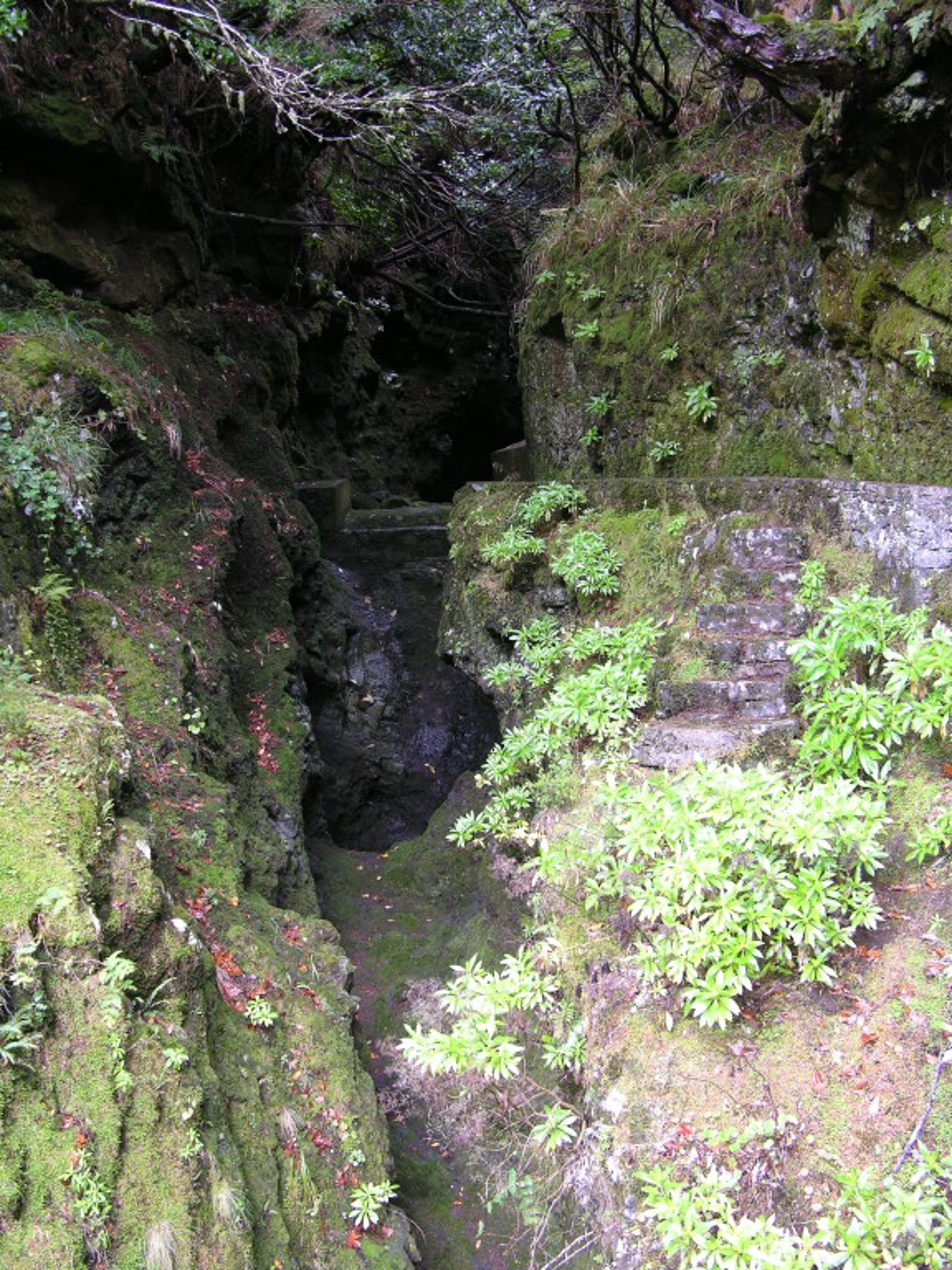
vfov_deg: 52.6
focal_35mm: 35
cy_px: 635
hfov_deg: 40.7
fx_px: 1283
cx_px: 476
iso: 57
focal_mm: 8.9
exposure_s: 1/4.1
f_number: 2.8
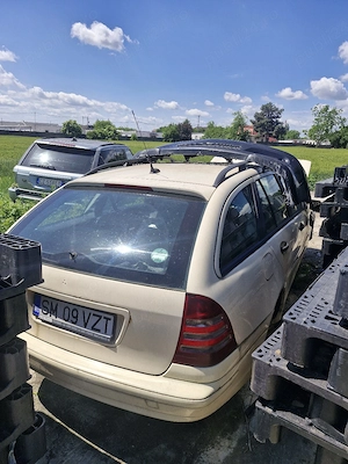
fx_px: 308
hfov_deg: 58.9
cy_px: 232
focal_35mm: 23
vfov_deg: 73.9
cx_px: 174
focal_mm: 5.54
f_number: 1.8
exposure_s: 1/2500
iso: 50
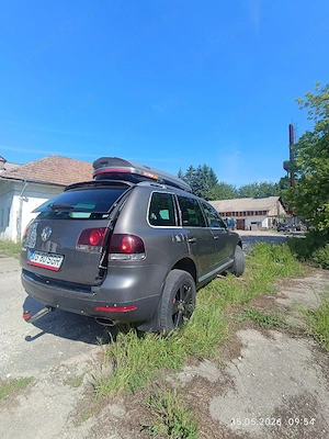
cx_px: 164
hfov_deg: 78.1
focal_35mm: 16
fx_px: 203
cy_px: 220
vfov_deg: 94.5
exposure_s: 1/769
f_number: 2.2
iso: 53
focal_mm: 1.66
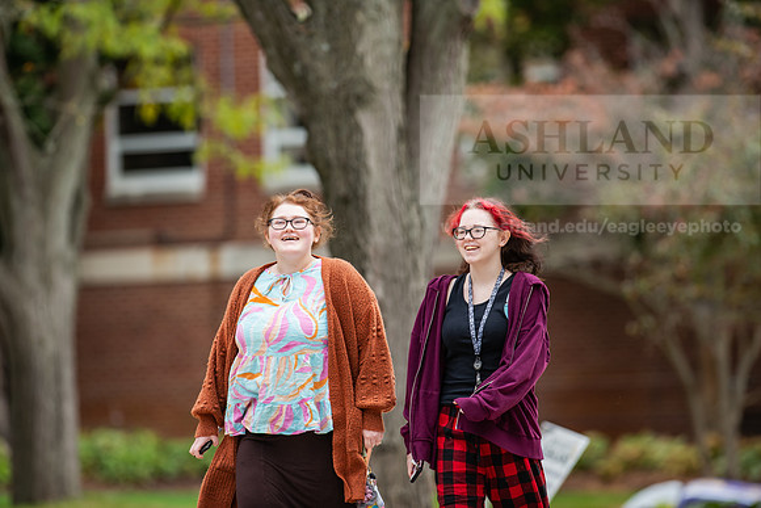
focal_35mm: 300
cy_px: 254
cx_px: 380
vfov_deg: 4.6
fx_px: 6343
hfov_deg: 6.9
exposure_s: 1/500
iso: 200
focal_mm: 300
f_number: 4
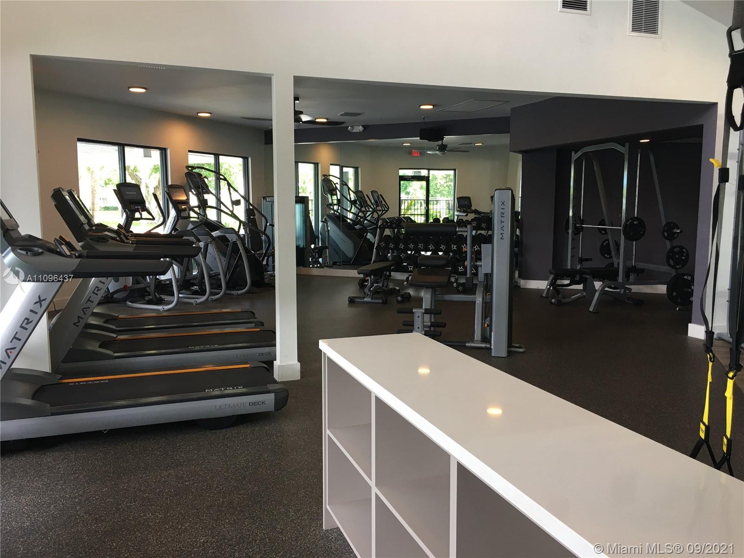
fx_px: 623
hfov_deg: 61.7
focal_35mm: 29
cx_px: 372
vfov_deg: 48.2
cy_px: 279
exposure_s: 1/30
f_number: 2.2
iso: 25
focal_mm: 4.15
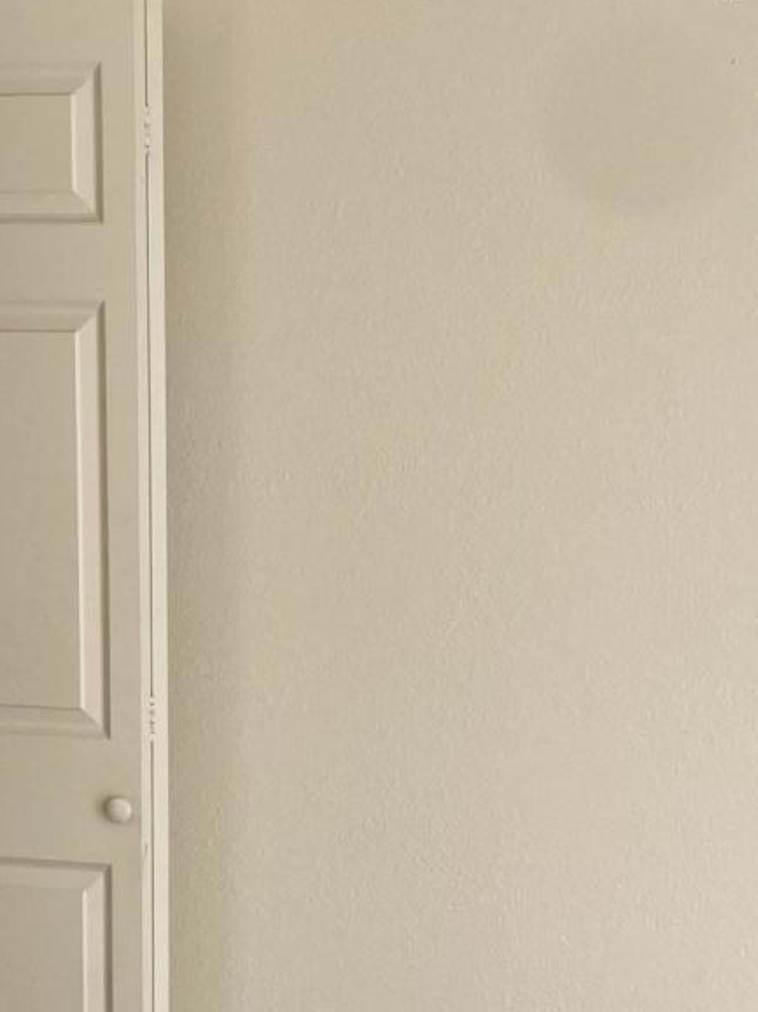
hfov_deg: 16.4
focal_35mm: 90
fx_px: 2630
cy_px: 832
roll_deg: -0.2
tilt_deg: -8.1
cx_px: 443
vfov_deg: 21.5
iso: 32
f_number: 1.8
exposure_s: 1/212
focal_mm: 4.25
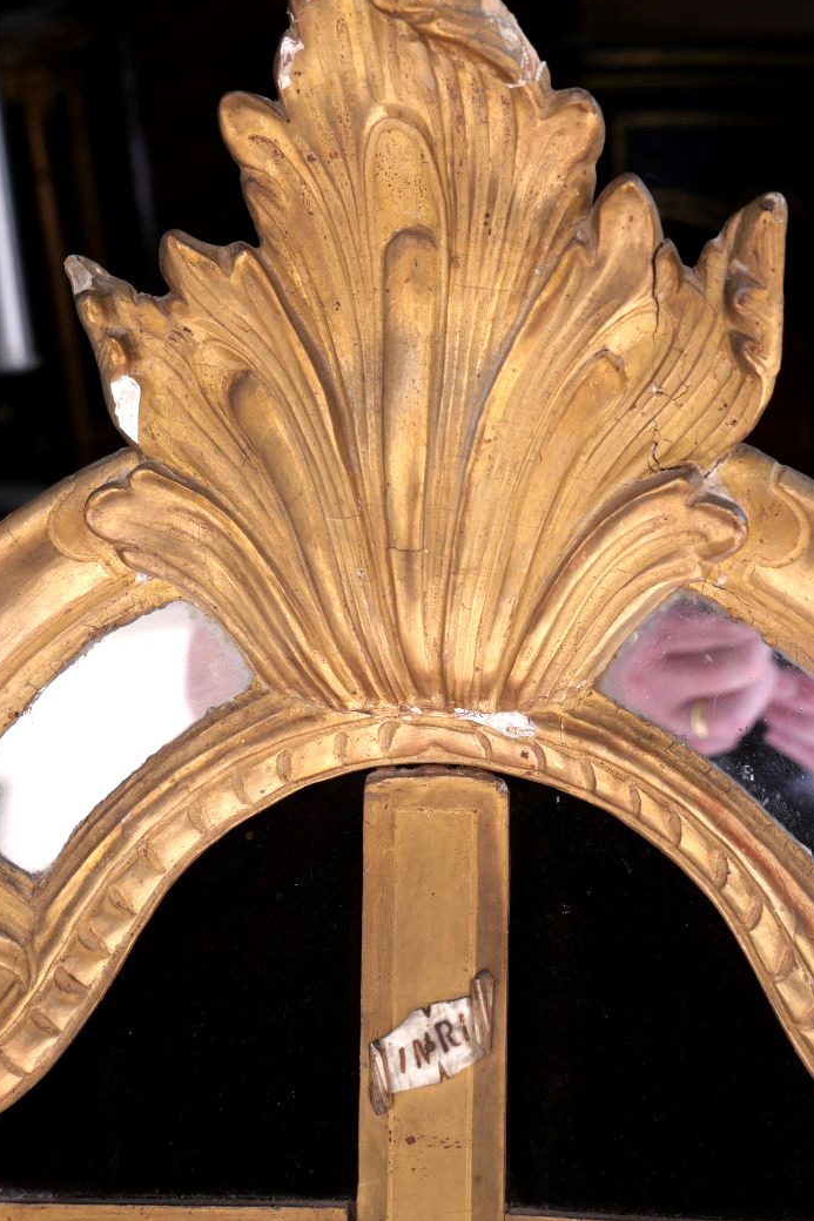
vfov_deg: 33.4
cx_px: 438
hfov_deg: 22.6
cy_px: 567
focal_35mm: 60
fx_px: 2036
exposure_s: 1/125
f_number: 5
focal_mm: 25
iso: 200
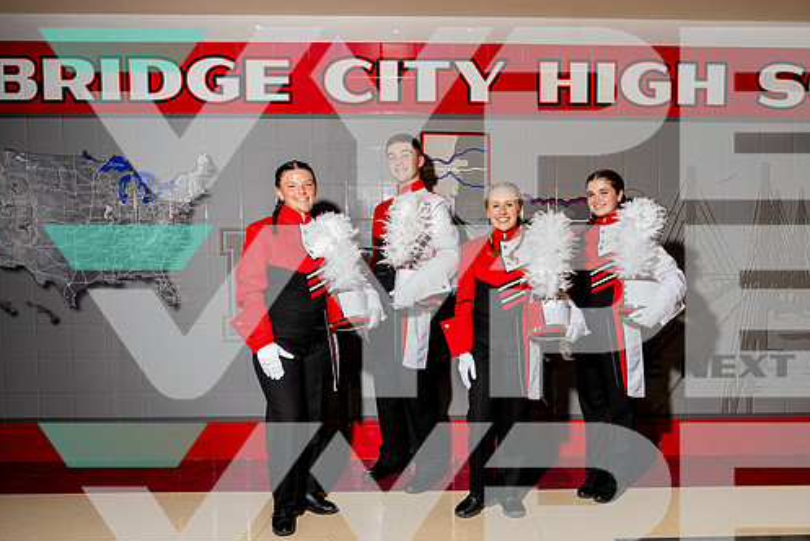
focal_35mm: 28
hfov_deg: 65.2
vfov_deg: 46.3
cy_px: 312
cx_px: 458
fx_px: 630
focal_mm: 24
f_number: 5.6
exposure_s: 1/250
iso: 2000
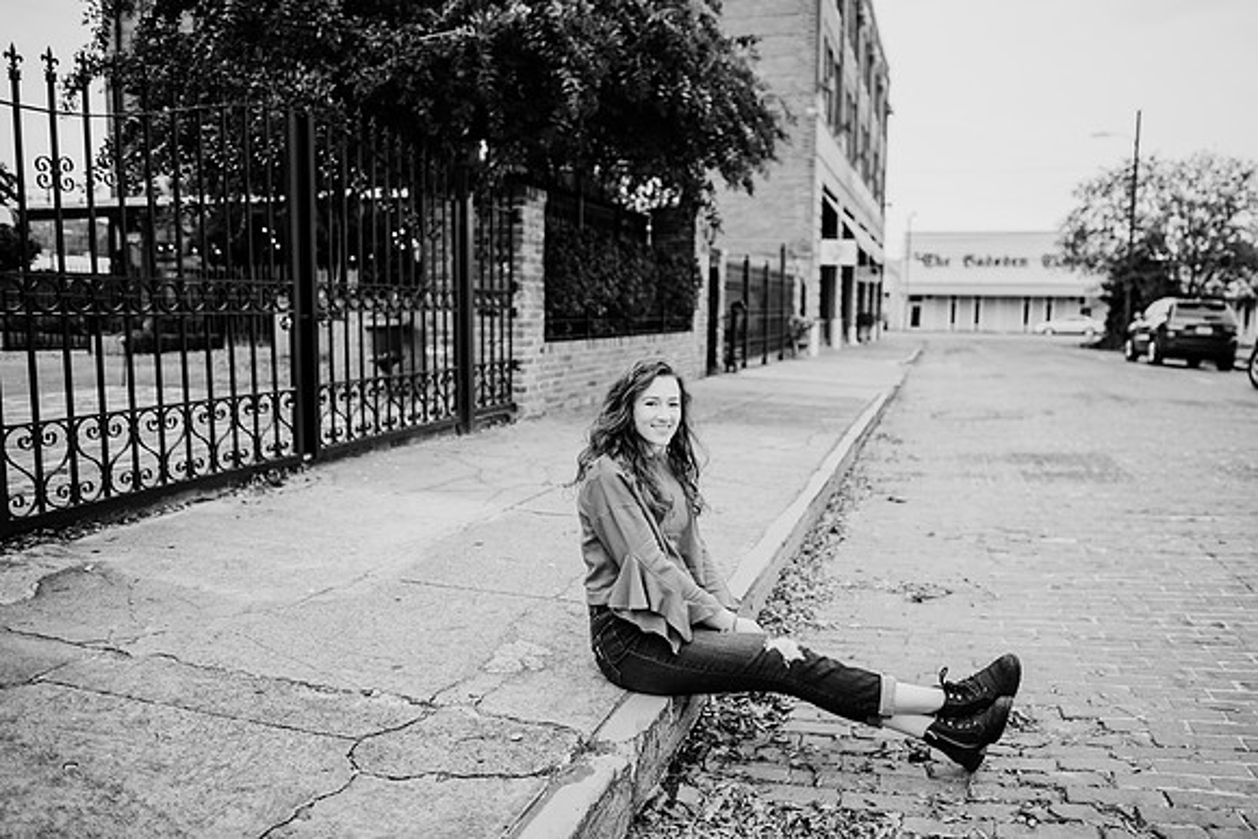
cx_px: 666
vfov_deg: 48.8
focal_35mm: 26
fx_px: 926
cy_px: 417
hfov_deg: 68.3
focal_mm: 24
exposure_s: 1/800
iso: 160
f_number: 2.2
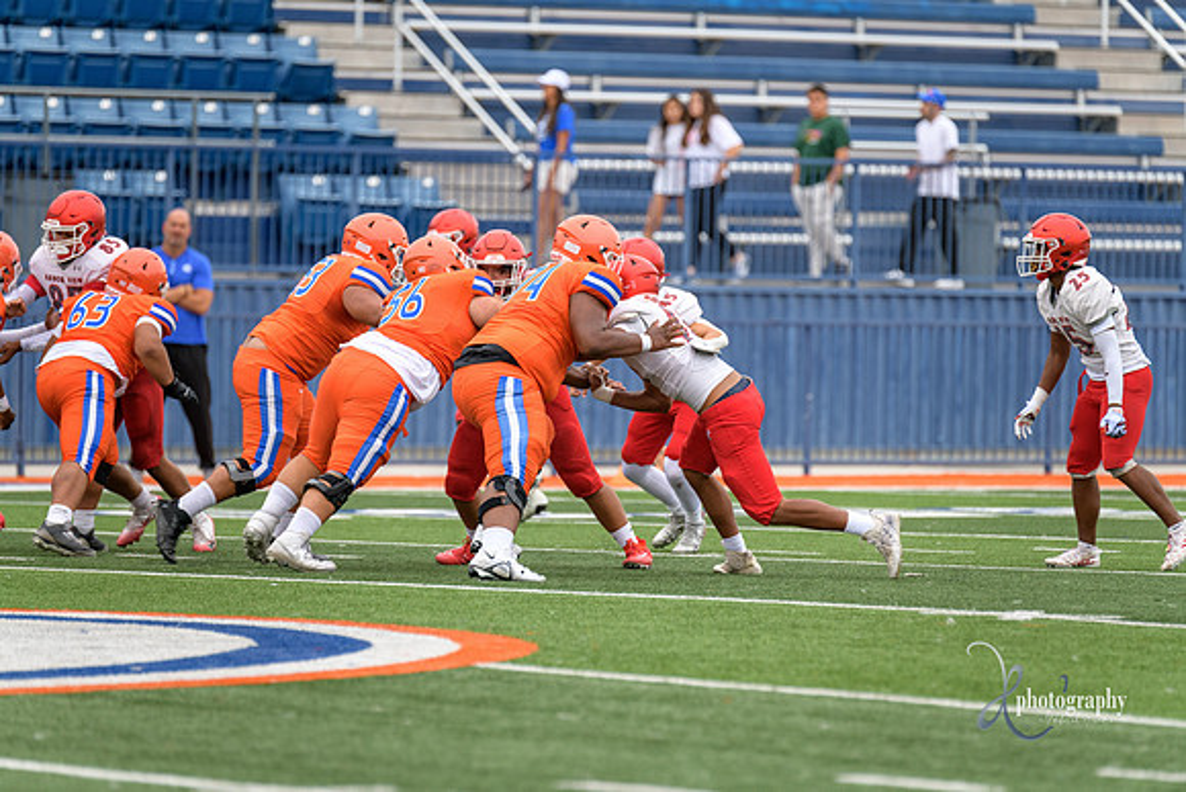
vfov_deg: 4.6
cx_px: 593
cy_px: 396
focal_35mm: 300
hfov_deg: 6.9
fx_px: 9885
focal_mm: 300
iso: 500
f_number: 3.5
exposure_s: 1/1000
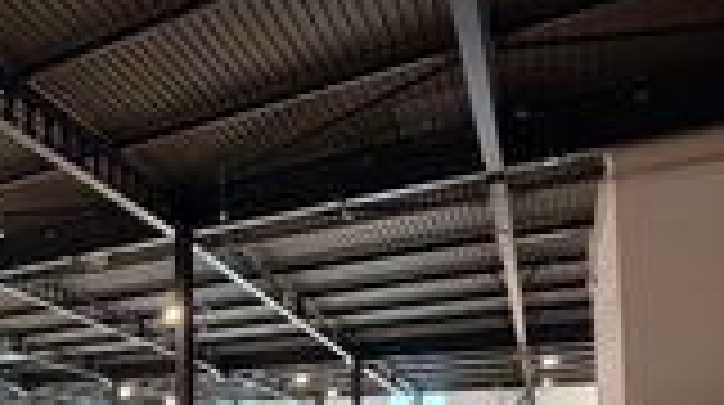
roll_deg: +0.5
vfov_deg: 28.6
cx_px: -31
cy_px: 428
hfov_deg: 43.6
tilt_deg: +2.3
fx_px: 728
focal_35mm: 38
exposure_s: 1/50
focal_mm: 2.22
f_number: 2.2
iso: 250
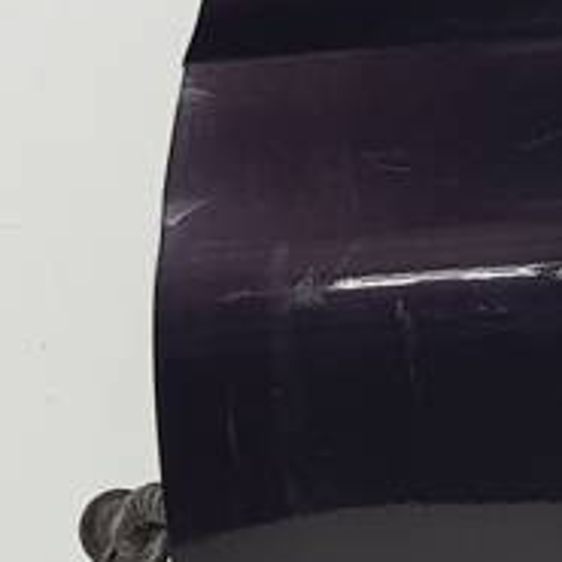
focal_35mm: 119
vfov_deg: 14.5
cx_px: 1212
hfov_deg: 12.4
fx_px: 2186
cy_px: 91
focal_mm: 4.2
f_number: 1.7
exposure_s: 1/100
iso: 80
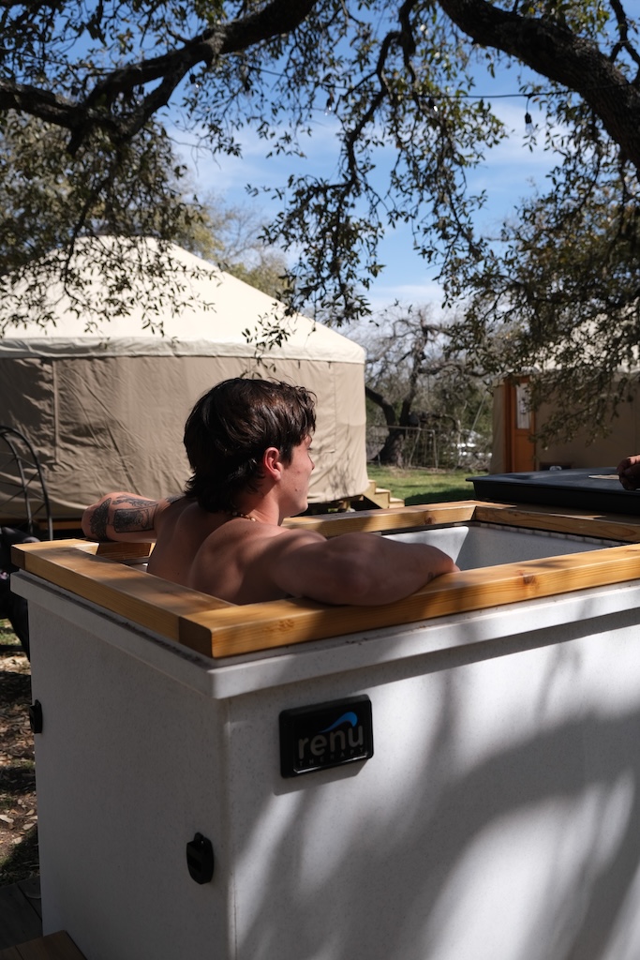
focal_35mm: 35
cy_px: 480
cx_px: 320
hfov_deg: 37.9
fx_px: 933
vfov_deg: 54.4
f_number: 4
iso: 160
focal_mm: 23.3
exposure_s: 1/1000
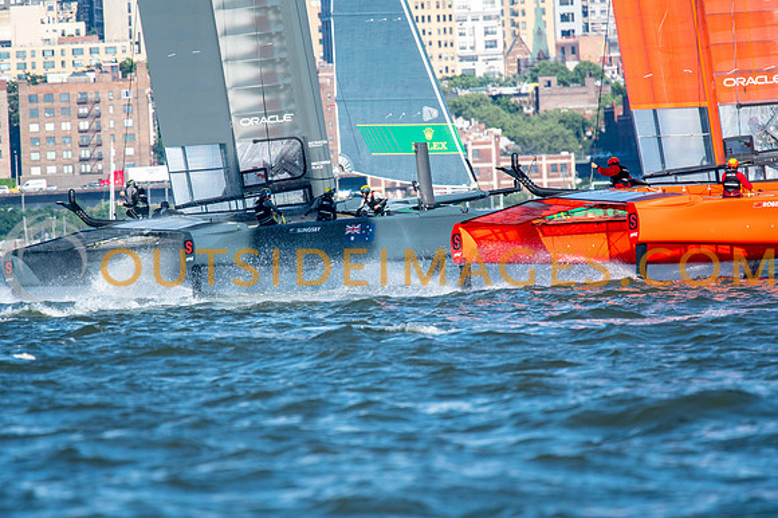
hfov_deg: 3.3
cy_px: 259
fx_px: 13615
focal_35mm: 630
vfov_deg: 2.2
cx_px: 389
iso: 500
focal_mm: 420
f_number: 5.6
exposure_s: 1/1600
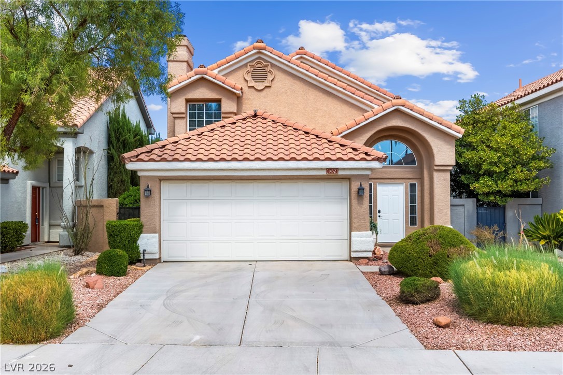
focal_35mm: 39
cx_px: 282
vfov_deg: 34.2
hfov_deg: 49.6
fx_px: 610
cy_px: 188
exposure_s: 1/200
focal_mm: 26
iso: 400
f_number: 7.1
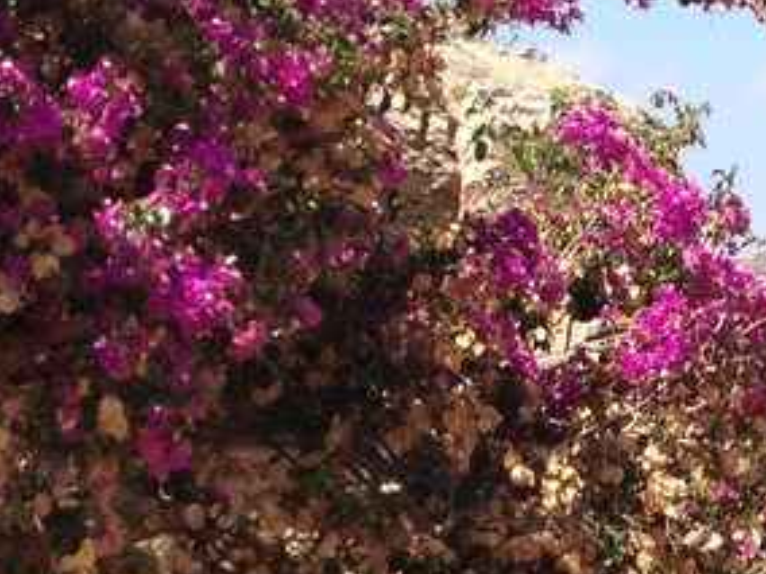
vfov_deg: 7.5
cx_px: 968
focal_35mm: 197
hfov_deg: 9.9
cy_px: 493
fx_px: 4359
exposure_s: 1/1255
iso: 50
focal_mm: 4.28
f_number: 2.4
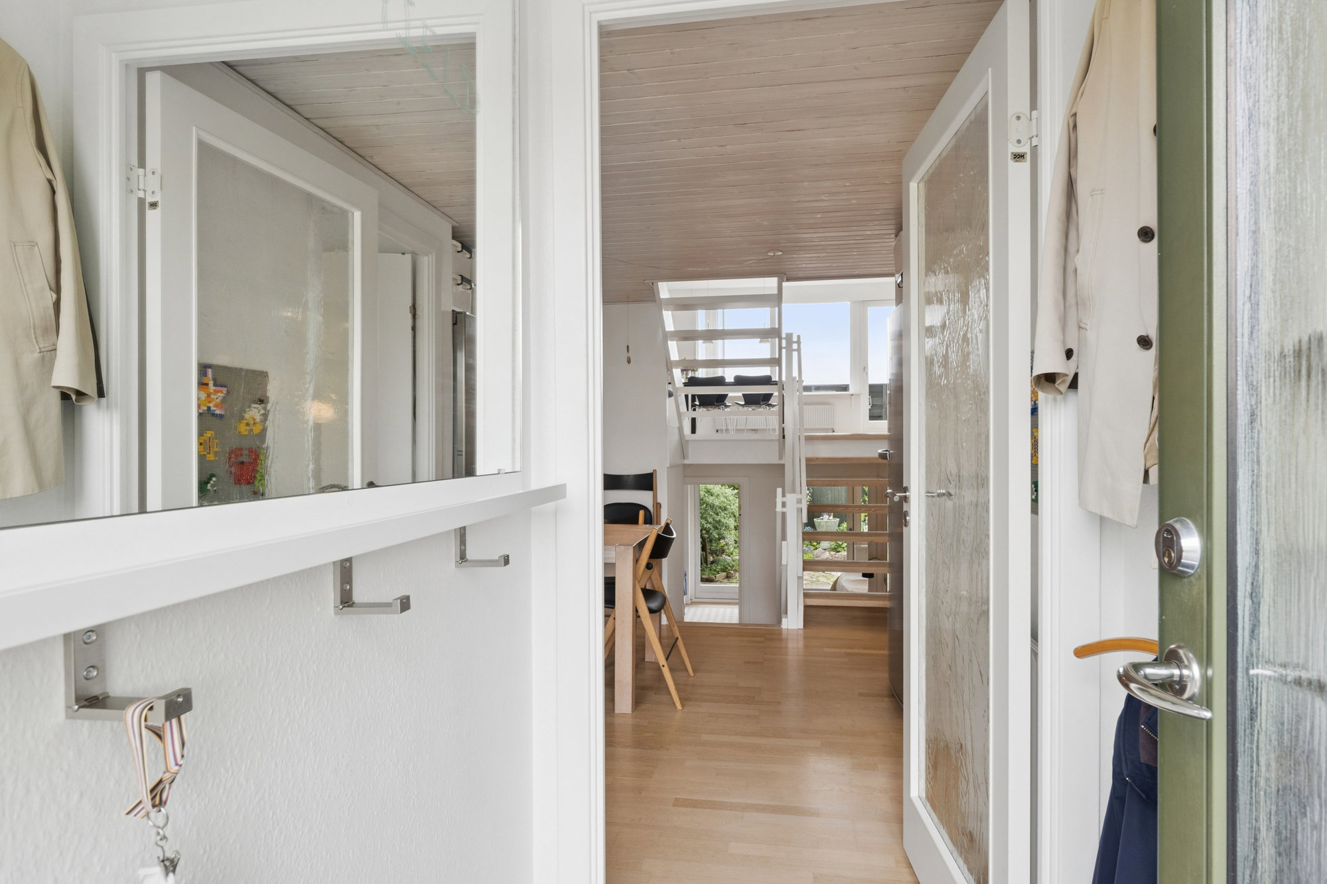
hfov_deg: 81.2
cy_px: 442
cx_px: 664
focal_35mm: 21
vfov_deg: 59.5
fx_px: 774
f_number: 8
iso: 200
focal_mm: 14
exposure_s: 1/30
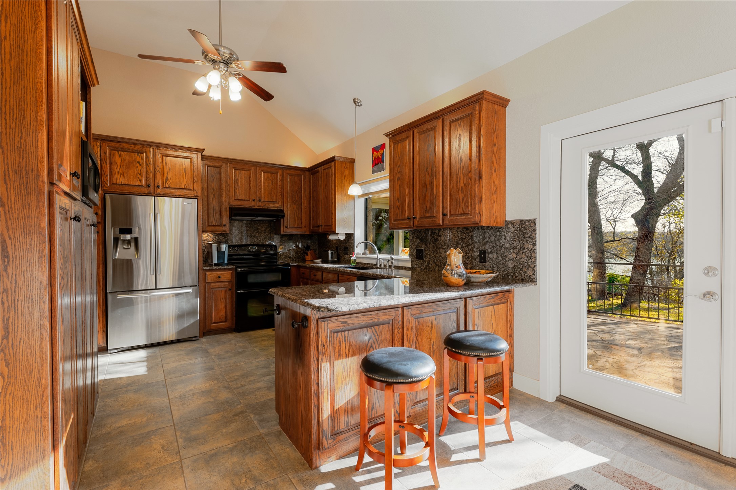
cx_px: 368
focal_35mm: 16
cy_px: 245
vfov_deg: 73.7
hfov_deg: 96.7
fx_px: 327
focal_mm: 16
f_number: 10
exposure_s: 1/6
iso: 250
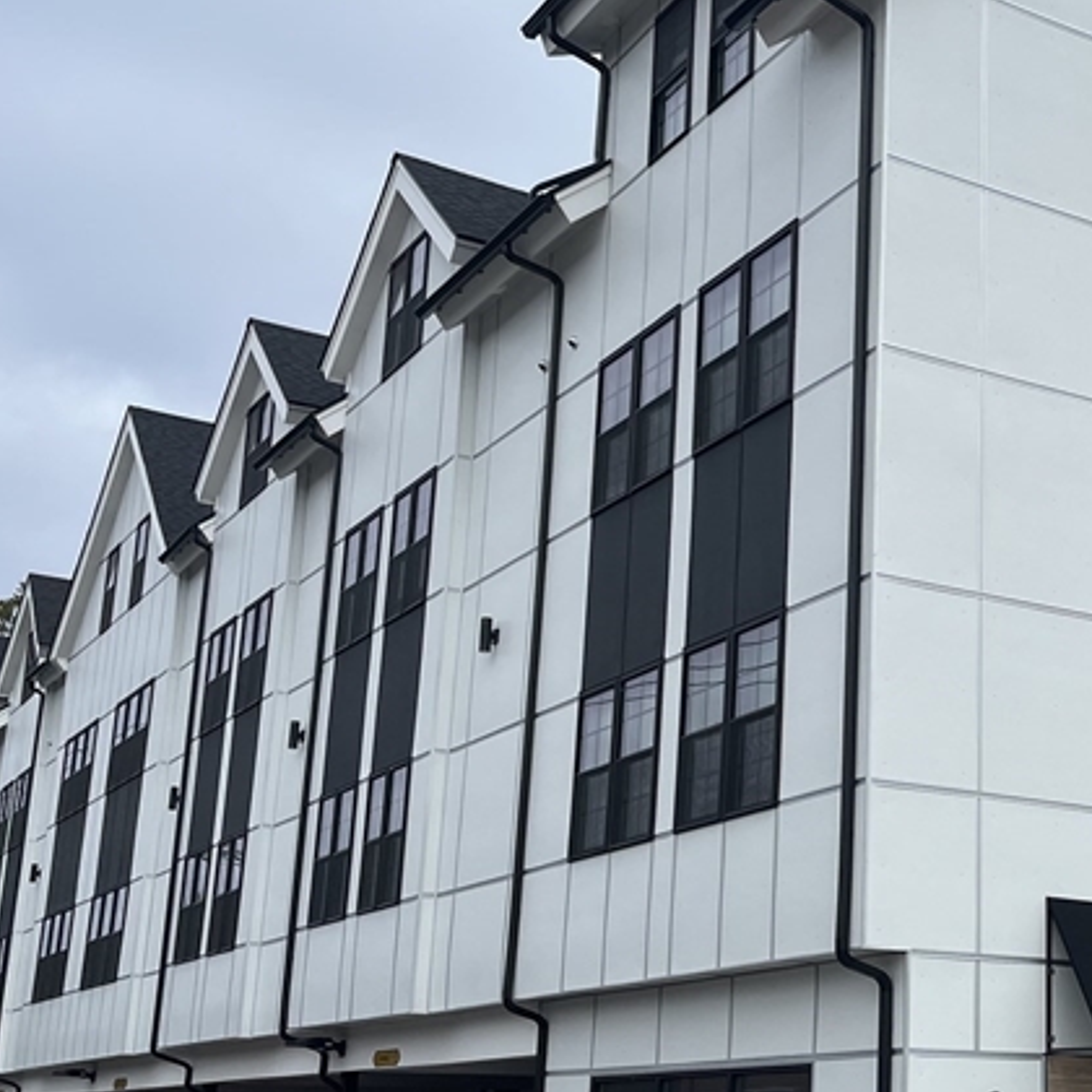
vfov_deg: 30.6
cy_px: 572
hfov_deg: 29.4
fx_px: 1999
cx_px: 970
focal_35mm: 56
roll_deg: +0.2
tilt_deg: +14.9
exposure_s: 1/4484
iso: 50
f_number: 1.6
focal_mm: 5.1
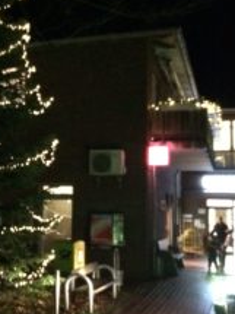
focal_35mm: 54
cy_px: 153
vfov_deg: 35.6
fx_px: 489
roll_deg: -0.3
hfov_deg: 26.1
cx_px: 22
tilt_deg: +5.3
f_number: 2.2
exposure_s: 1/17
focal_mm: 4.15
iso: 1600
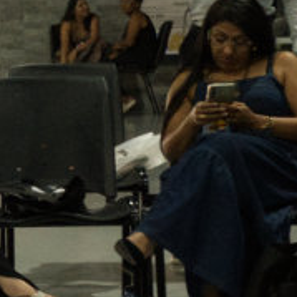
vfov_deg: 8.8
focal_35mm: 199
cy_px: 167
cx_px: -599
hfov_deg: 7.7
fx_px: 1932
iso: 8000
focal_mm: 35
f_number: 5.6
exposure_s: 1/80
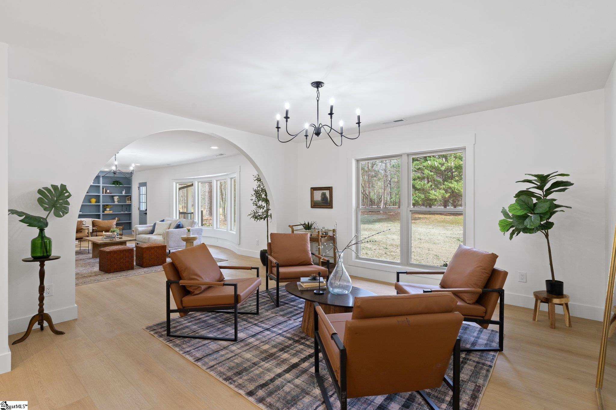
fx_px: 299
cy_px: 205
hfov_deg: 91.6
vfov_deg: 68.9
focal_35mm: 18
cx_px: 308
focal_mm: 17.5
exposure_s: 1/10
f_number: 9
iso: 250
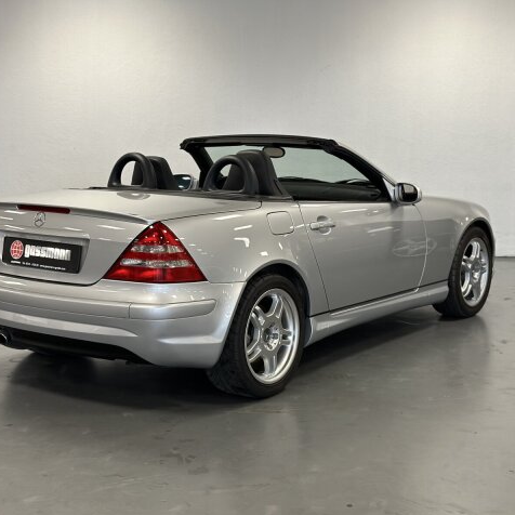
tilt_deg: -8.9
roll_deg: +0.5
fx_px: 959
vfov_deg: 30.0
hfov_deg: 30.0
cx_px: 229
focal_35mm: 57
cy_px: 259
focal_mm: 6.86
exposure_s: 1/100
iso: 250
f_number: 1.78
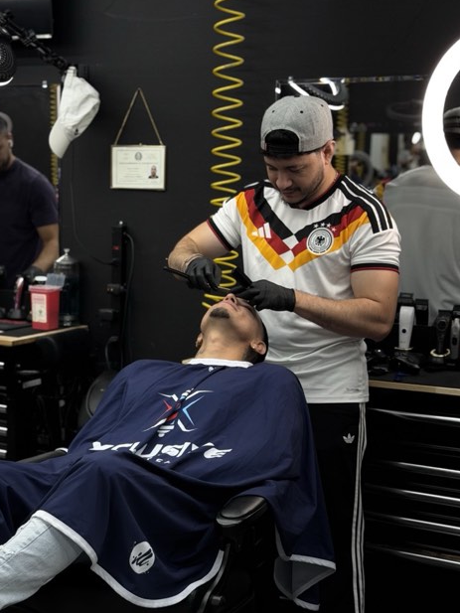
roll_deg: -0.3
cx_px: 160
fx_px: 1240
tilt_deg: -12.2
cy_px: 410
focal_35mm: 70
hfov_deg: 21.0
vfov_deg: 27.6
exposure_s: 1/216
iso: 64
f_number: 1.78
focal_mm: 6.76
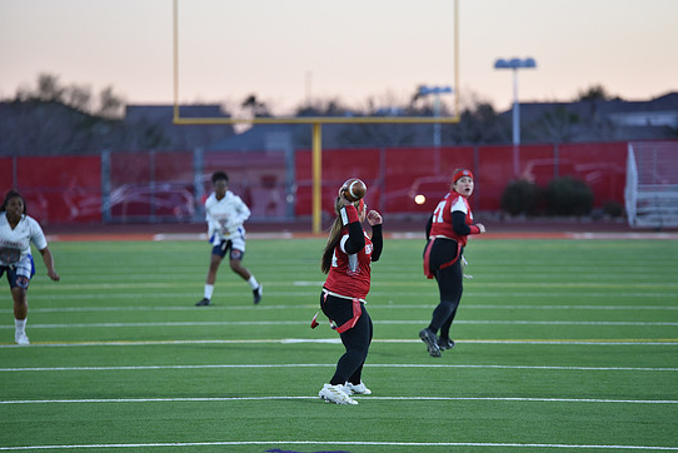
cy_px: 216
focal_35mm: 214
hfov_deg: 9.6
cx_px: 355
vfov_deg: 6.4
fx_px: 4032
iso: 1000
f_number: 2.8
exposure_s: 1/500
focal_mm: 200
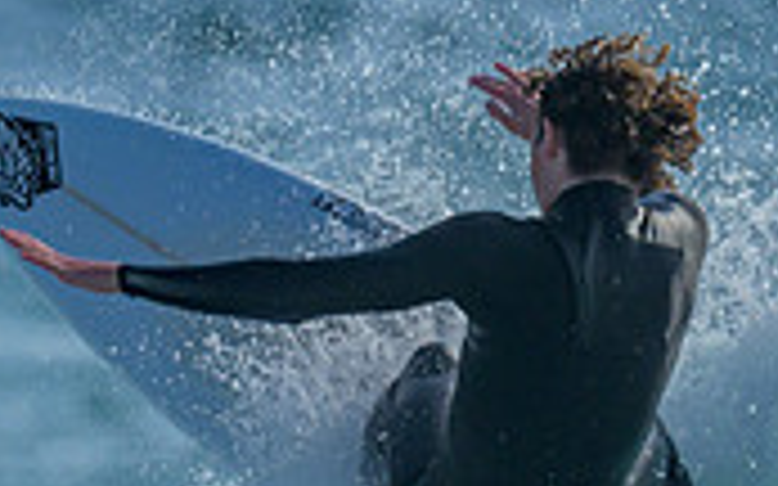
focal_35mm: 3641
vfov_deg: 0.4
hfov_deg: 0.6
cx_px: -360
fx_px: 77175
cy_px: 748
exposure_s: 1/2000
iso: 160
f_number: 6.3
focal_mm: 800
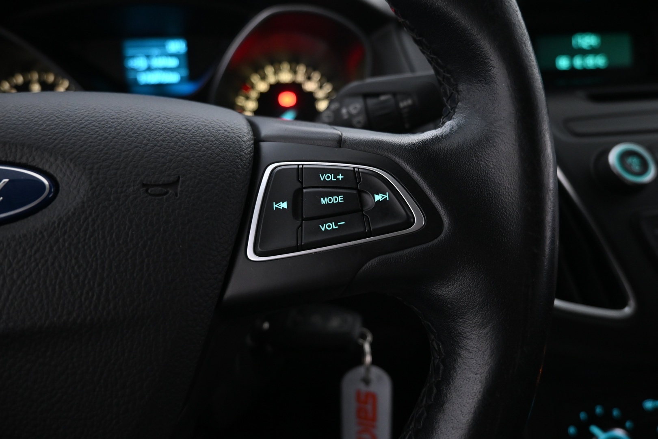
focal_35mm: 24
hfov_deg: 73.7
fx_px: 439
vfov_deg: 53.1
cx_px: 329
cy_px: 220
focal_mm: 16
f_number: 3.5
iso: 1600
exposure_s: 1/25
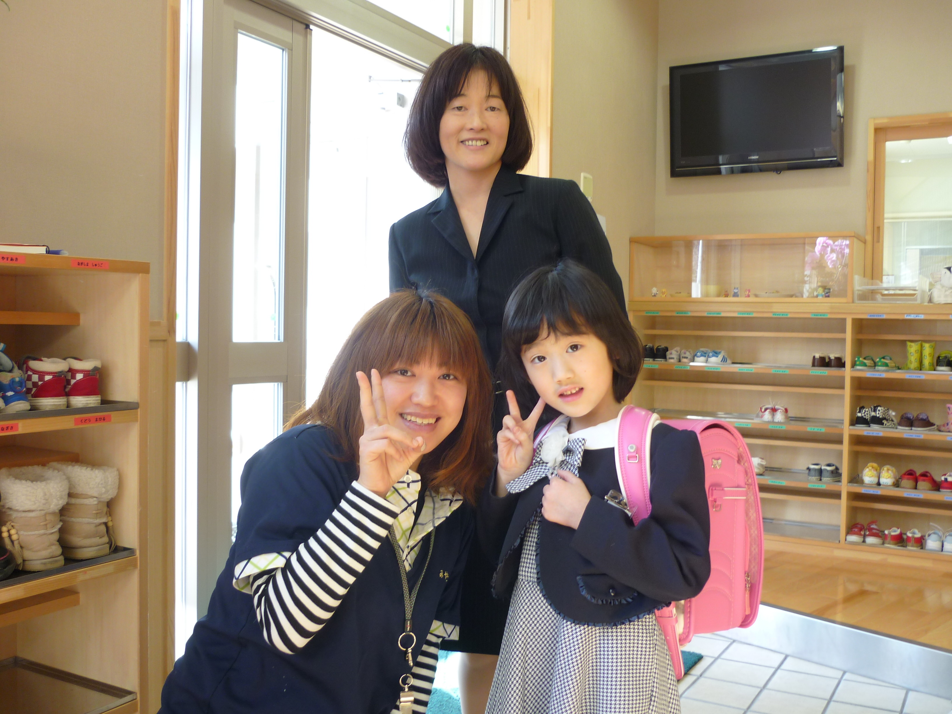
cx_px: 476
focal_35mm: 33
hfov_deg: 55.4
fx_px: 908
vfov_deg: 42.9
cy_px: 357
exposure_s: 1/30
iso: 100
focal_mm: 5.5
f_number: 2.8
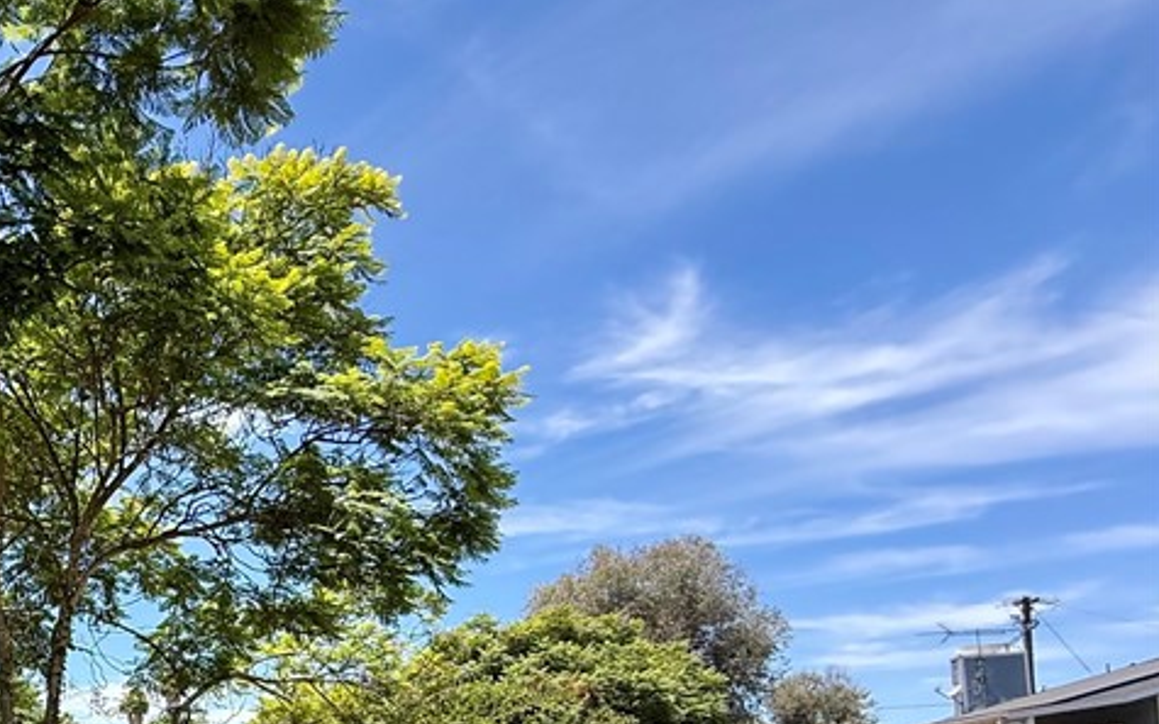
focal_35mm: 32
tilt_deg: +4.7
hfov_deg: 46.1
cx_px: -85
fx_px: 1011
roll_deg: +0.5
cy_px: 731
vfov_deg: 35.5
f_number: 2.2
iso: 64
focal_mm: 2.22
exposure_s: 1/498
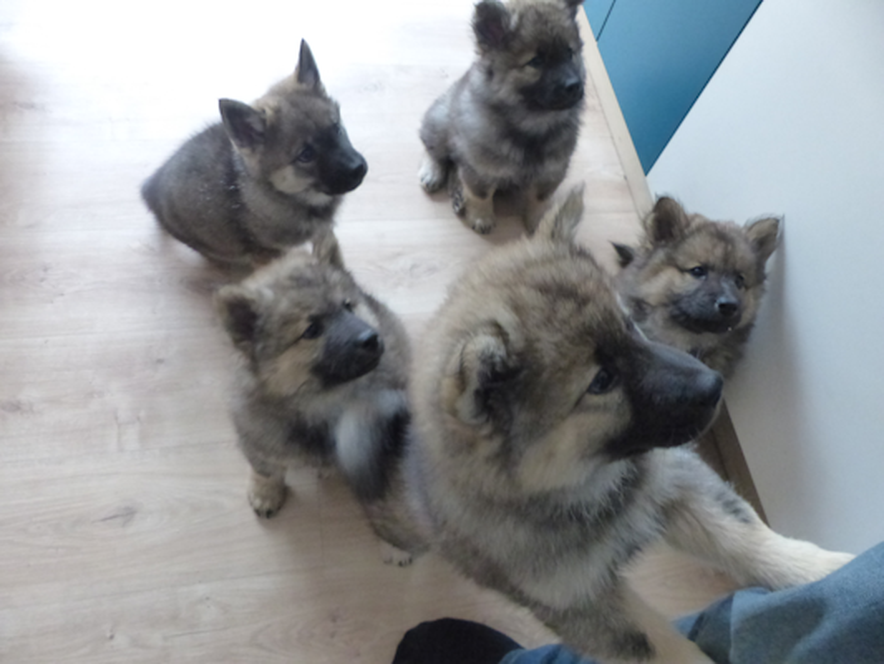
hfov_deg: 69.4
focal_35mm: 25
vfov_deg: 54.9
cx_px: 442
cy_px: 332
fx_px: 639
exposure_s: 1/80
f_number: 2.8
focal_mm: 4.5
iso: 1250
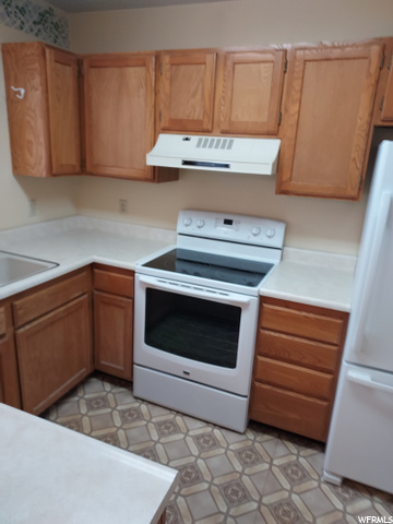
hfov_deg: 56.8
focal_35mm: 24
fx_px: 363
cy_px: 262
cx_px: 196
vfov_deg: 71.6
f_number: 1.8
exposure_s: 1/60
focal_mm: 4.6
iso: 320
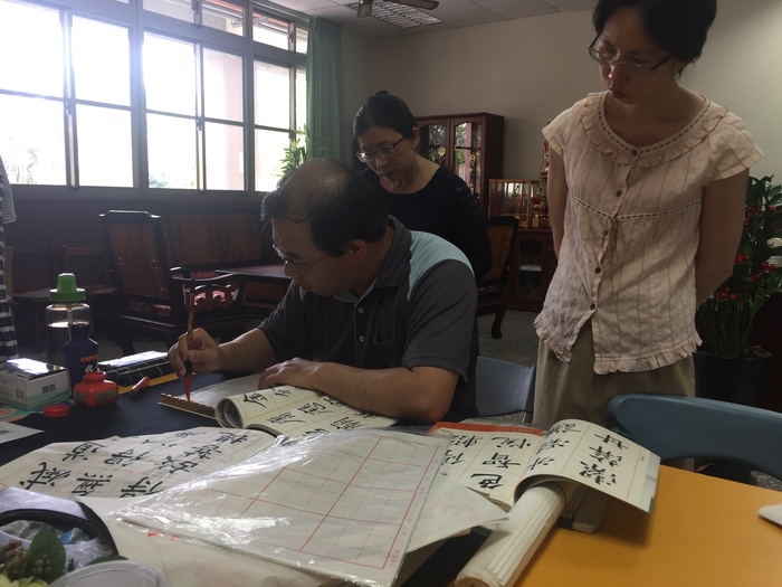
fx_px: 655
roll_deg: -2.4
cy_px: 294
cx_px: 391
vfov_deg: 48.2
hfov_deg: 61.7
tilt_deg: -8.2
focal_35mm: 29
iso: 32
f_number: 2.2
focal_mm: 4.15
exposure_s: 1/40
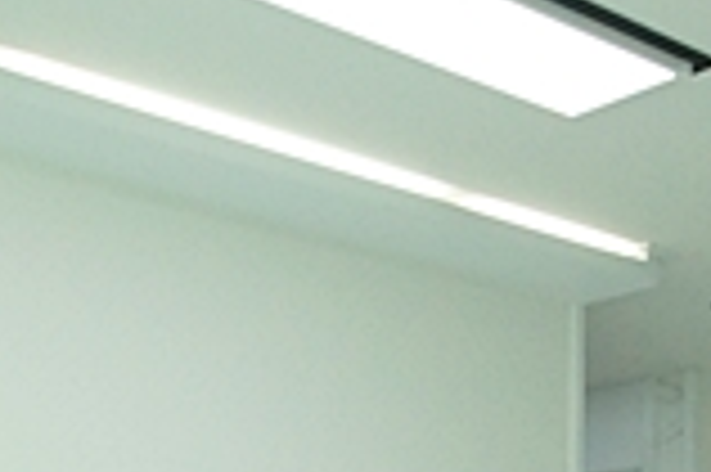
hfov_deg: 26.6
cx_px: 464
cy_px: 665
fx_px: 1499
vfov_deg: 16.6
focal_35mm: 76
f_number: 4
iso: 800
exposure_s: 1/400
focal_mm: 10
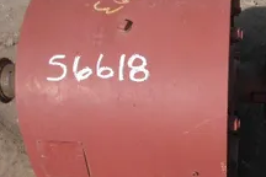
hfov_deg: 36.0
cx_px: 201
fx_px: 399
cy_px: 118
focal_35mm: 54
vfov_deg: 24.9
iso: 64
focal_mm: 5
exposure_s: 1/100
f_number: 8.5
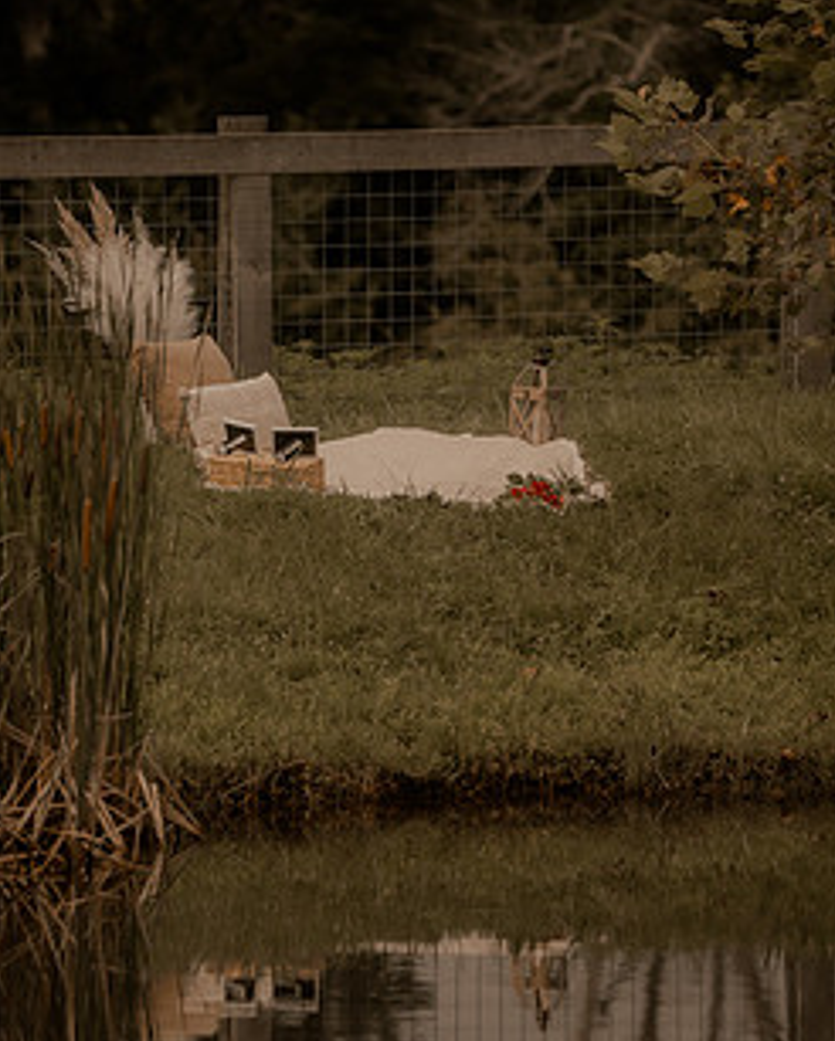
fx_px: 10925
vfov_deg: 5.5
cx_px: 272
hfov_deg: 4.4
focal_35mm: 354
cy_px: 458
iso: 125
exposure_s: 1/1600
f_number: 2.8
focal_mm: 200
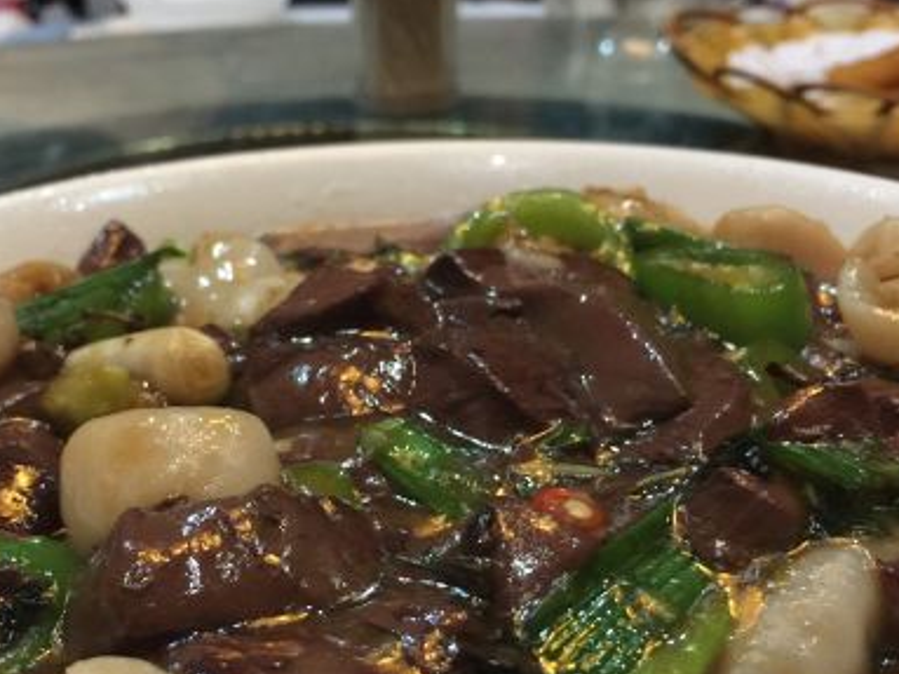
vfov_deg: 27.2
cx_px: 387
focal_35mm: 53
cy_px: 490
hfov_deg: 36.1
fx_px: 1376
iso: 80
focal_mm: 4.15
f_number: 2.2
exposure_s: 1/4
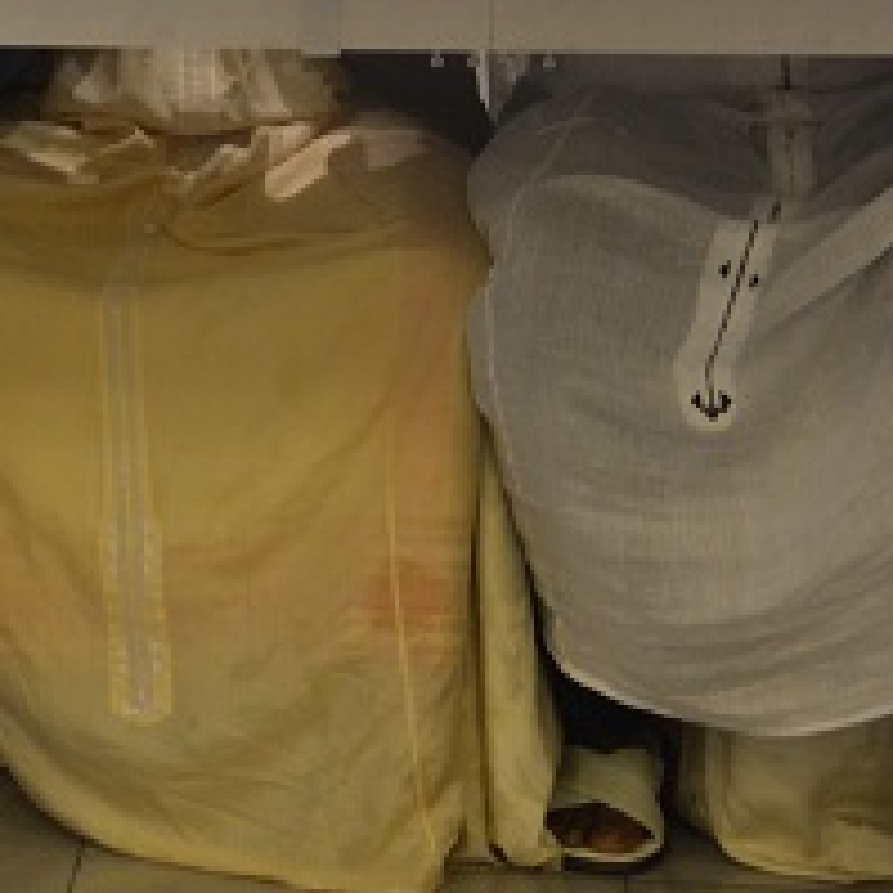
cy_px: -67
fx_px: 4203
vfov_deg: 12.0
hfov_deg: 11.4
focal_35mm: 144
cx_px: -651
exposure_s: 1/30
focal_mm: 30
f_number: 4.2
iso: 1100
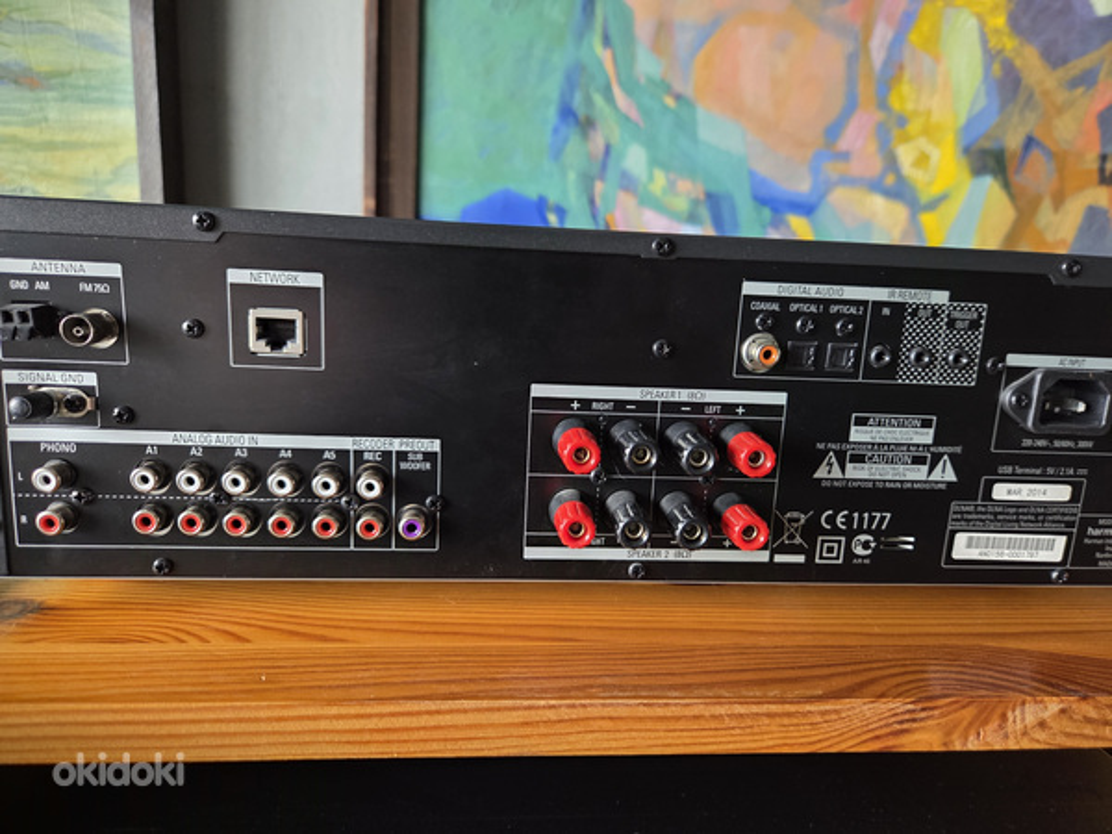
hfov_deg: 73.9
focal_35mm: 23
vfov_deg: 58.9
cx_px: 556
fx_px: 739
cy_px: 417
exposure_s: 1/100
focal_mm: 5.4
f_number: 1.8
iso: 400
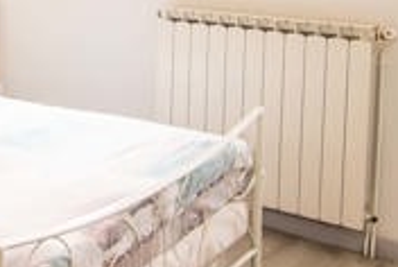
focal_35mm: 68
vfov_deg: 19.4
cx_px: -23
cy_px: -15
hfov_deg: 27.5
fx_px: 753
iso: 250
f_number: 4.5
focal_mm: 10
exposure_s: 1/60
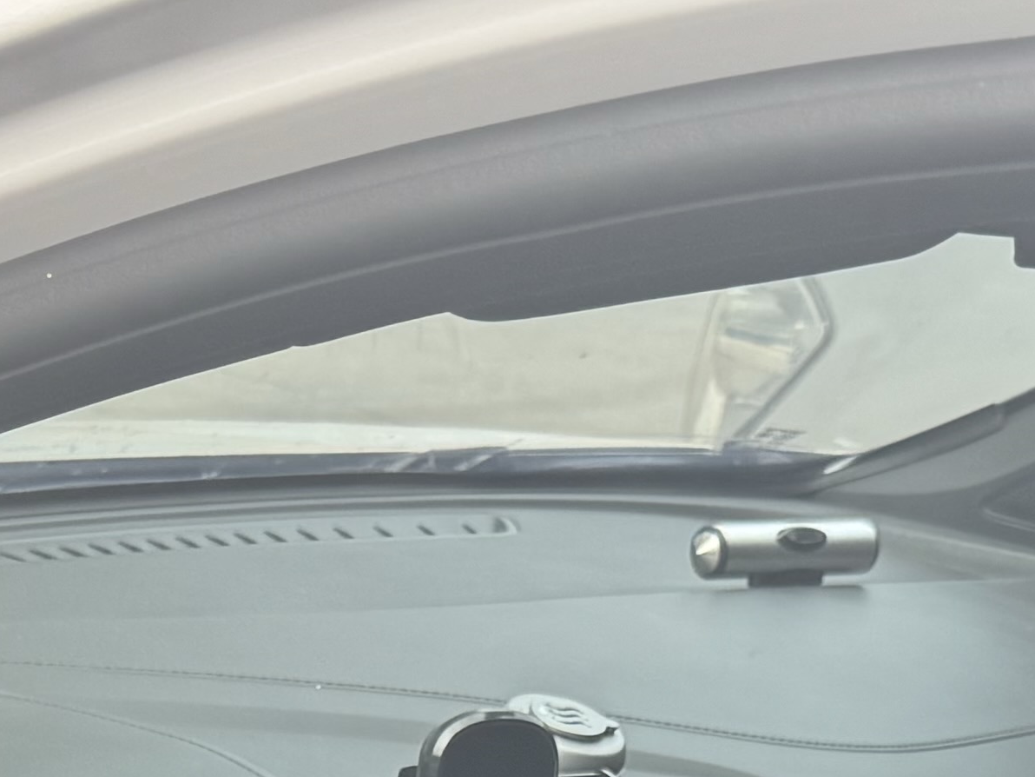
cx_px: 432
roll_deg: -8.3
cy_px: 1819
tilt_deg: -31.5
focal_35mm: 115
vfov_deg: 11.0
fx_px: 3438
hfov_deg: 17.1
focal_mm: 6.76
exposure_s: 1/392
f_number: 1.78
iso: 80
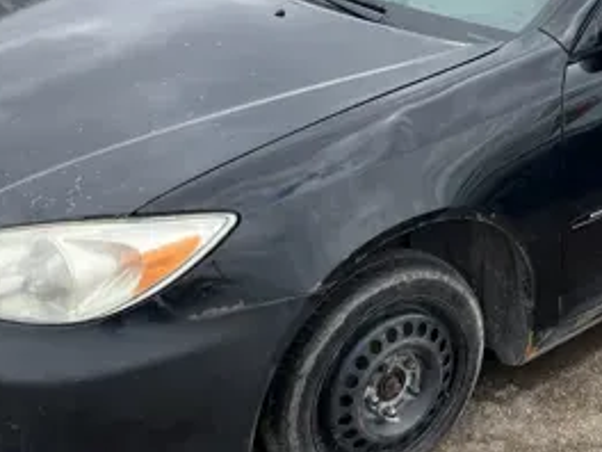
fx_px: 1096
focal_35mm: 63
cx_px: 413
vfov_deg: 23.1
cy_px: 123
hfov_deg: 30.4
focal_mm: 5.7
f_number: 1.5
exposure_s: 1/1449
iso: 50
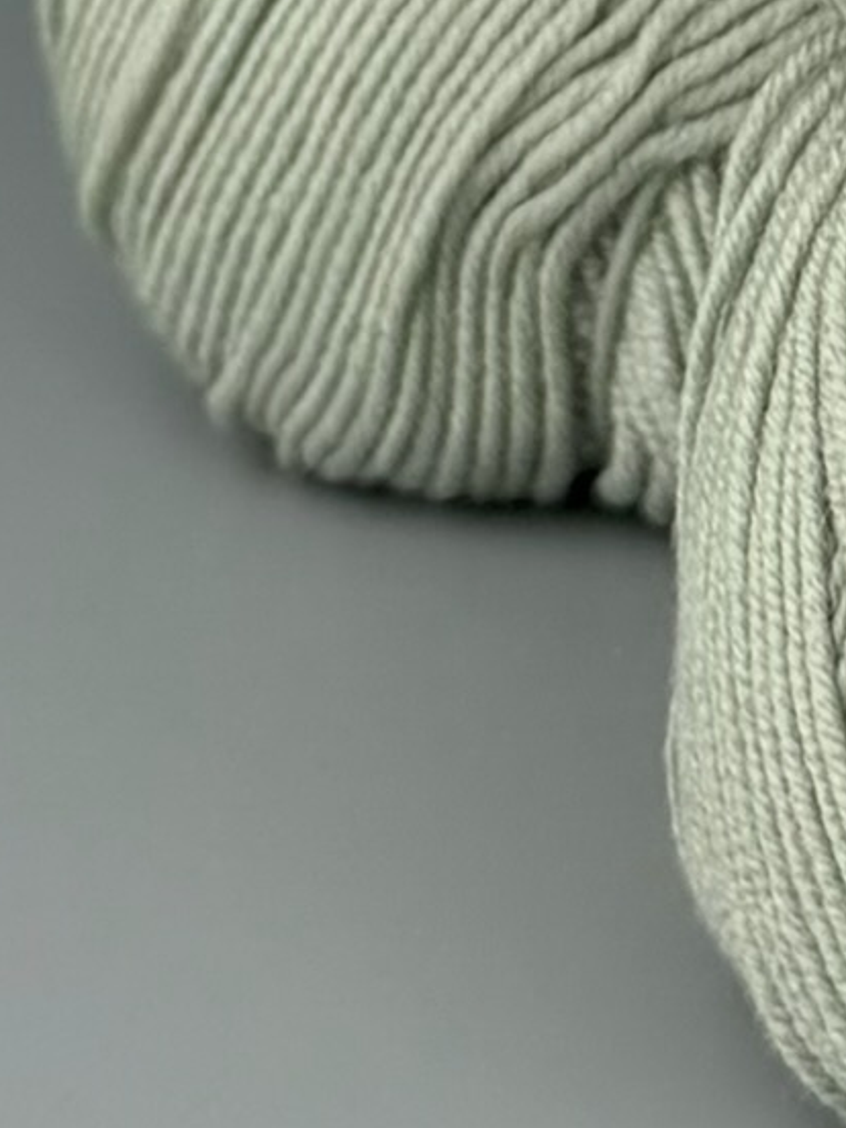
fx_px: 2900
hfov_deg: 14.8
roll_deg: +1.9
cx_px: 1465
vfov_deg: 17.9
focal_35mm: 89
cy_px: -860
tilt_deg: -10.9
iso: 80
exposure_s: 1/1337
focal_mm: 6.76
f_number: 1.78
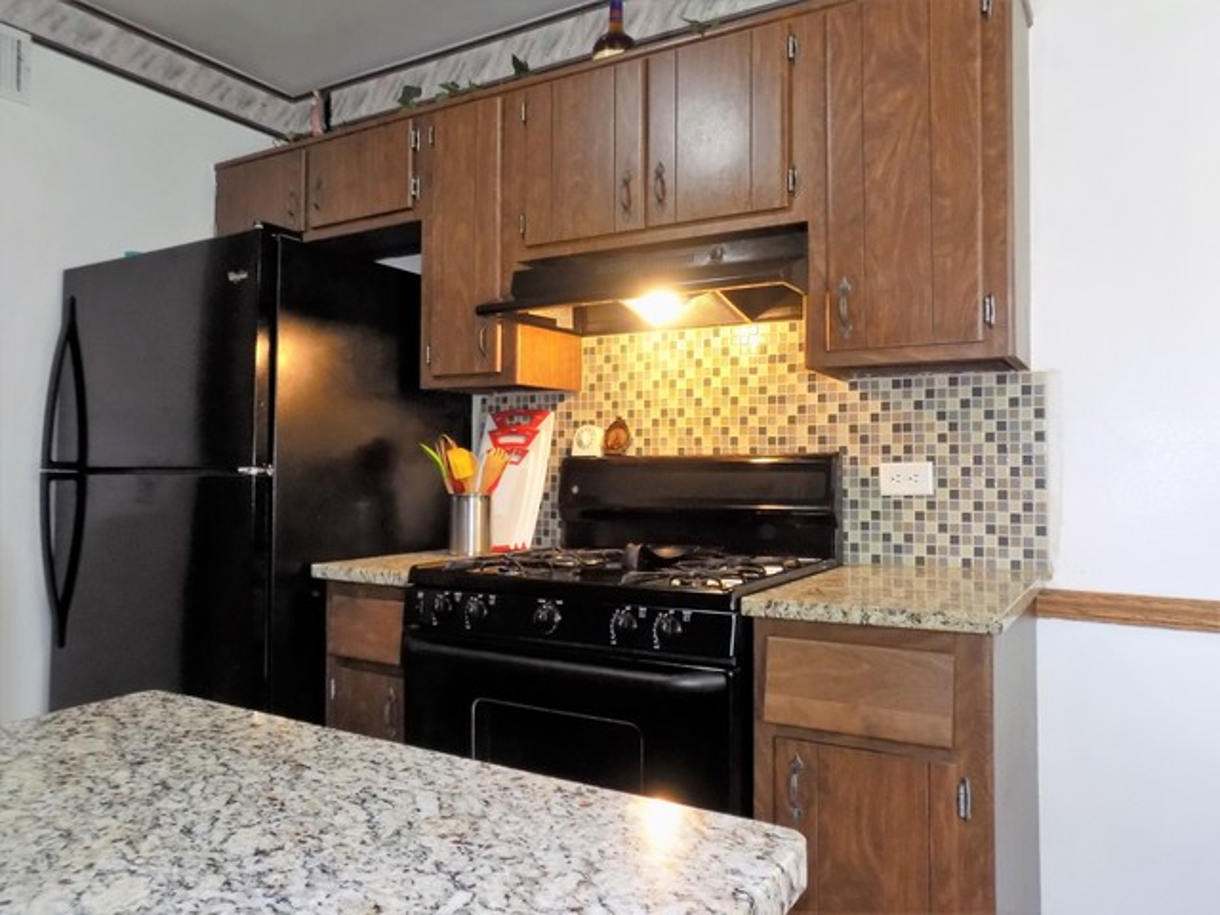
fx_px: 846
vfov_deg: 56.8
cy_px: 458
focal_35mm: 24
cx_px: 610
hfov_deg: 71.6
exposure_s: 1/30
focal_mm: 4.3
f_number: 3.1
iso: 400
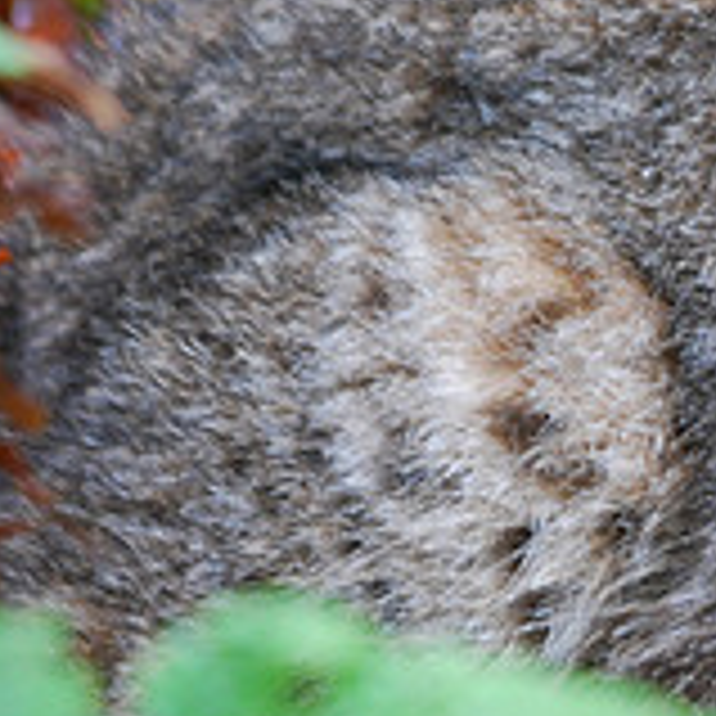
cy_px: 464
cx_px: 995
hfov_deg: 2.8
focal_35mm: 628
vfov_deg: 2.8
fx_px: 14686
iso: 400
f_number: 4.5
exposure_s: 1/20
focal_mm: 135
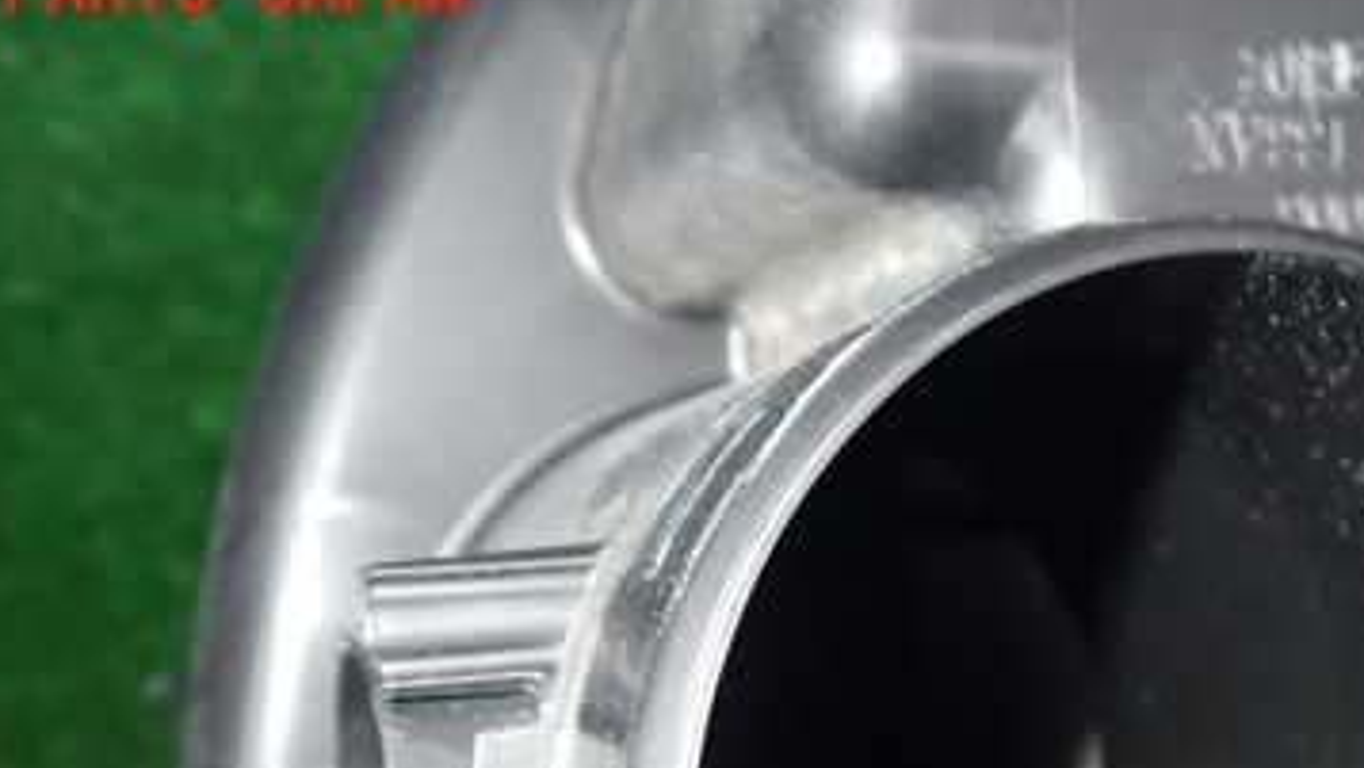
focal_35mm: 55
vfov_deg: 21.0
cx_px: 917
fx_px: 1990
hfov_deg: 37.4
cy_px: 799
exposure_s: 1/30
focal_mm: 5.4
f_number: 6.3
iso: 640
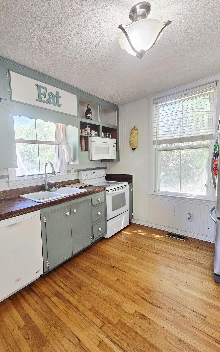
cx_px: 89
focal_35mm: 15
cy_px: 177
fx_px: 144
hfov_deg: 74.0
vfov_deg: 101.5
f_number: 2.2
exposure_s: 1/60.2
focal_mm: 2.2
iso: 125
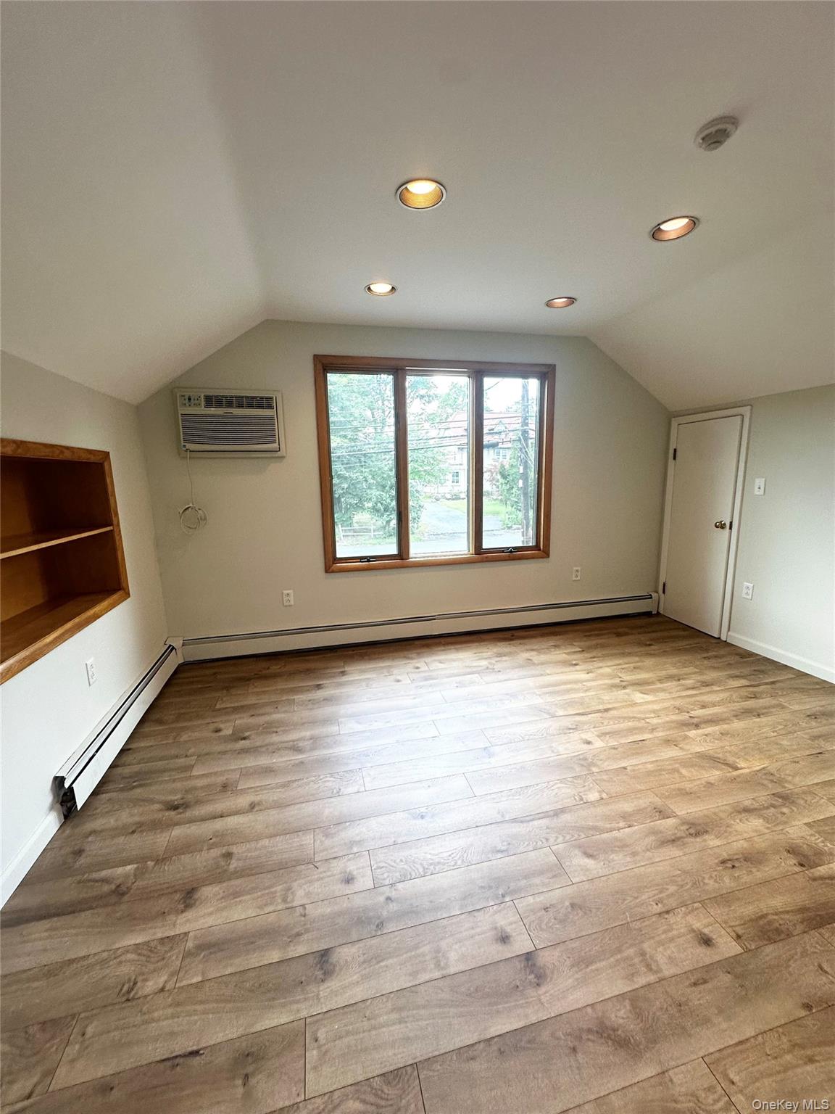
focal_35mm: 14
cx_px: 418
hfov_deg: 85.7
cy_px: 557
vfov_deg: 102.1
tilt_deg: -11.0
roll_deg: -0.2
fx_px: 450
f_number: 2.2
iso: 100
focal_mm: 2.22
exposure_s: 1/120
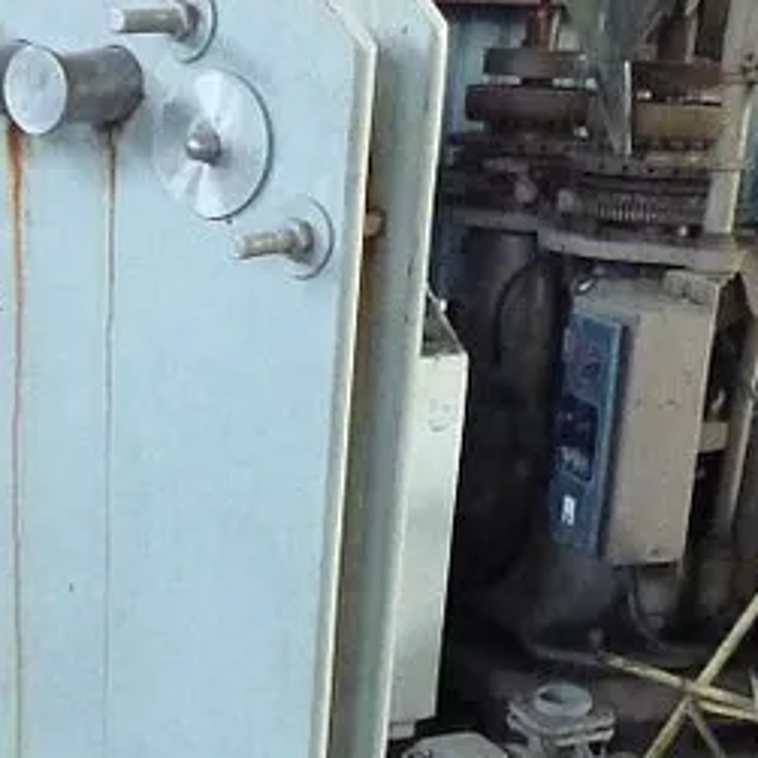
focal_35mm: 74
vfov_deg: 21.5
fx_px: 1833
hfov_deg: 22.9
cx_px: 107
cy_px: 939
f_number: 3.3
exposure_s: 1/60
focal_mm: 4.9
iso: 1600
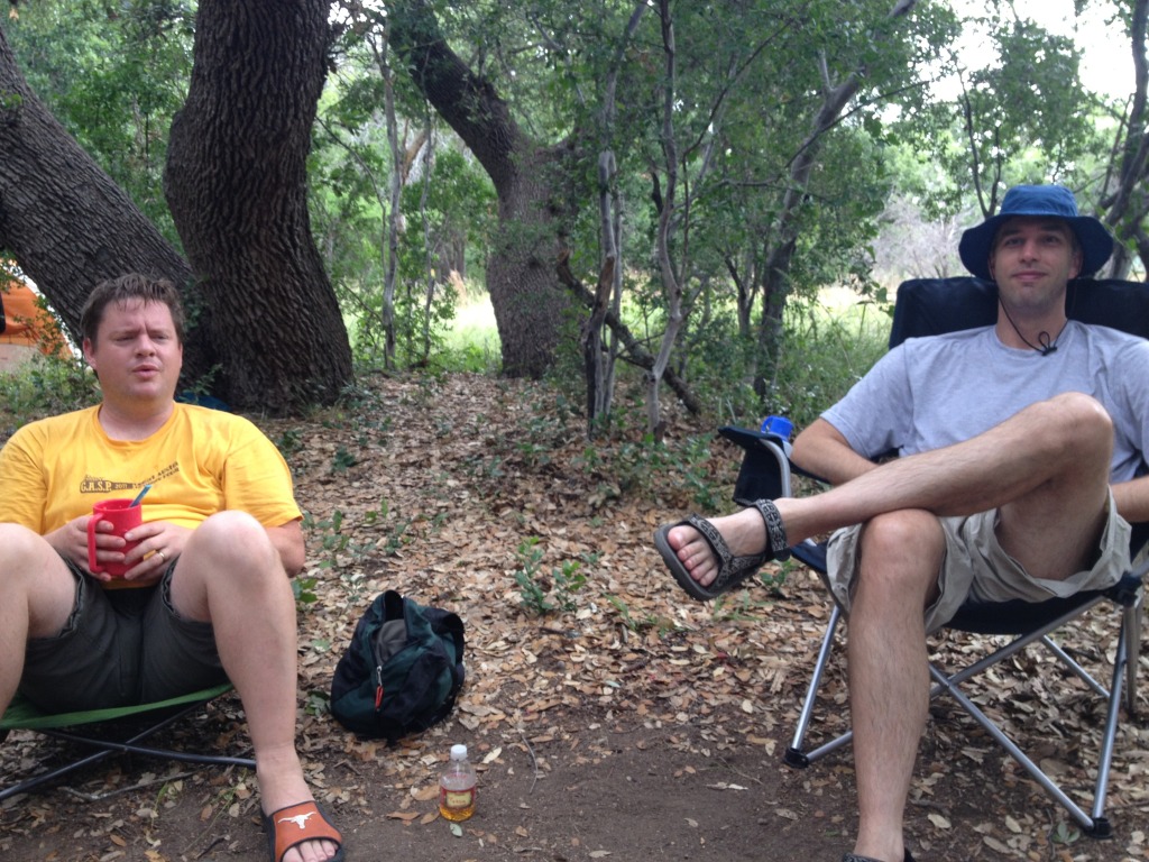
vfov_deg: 40.7
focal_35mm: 35
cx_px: 574
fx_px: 1162
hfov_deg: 52.6
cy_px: 431
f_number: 2.4
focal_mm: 4.28
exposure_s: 1/60
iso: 50
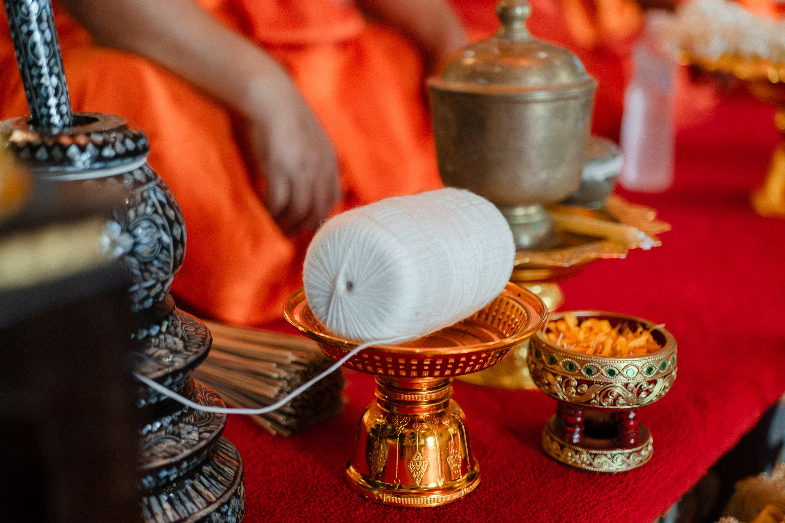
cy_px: 278
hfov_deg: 37.4
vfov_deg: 25.4
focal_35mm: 53
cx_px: 367
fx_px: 1161
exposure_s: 1/400
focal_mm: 50
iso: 6400
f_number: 2
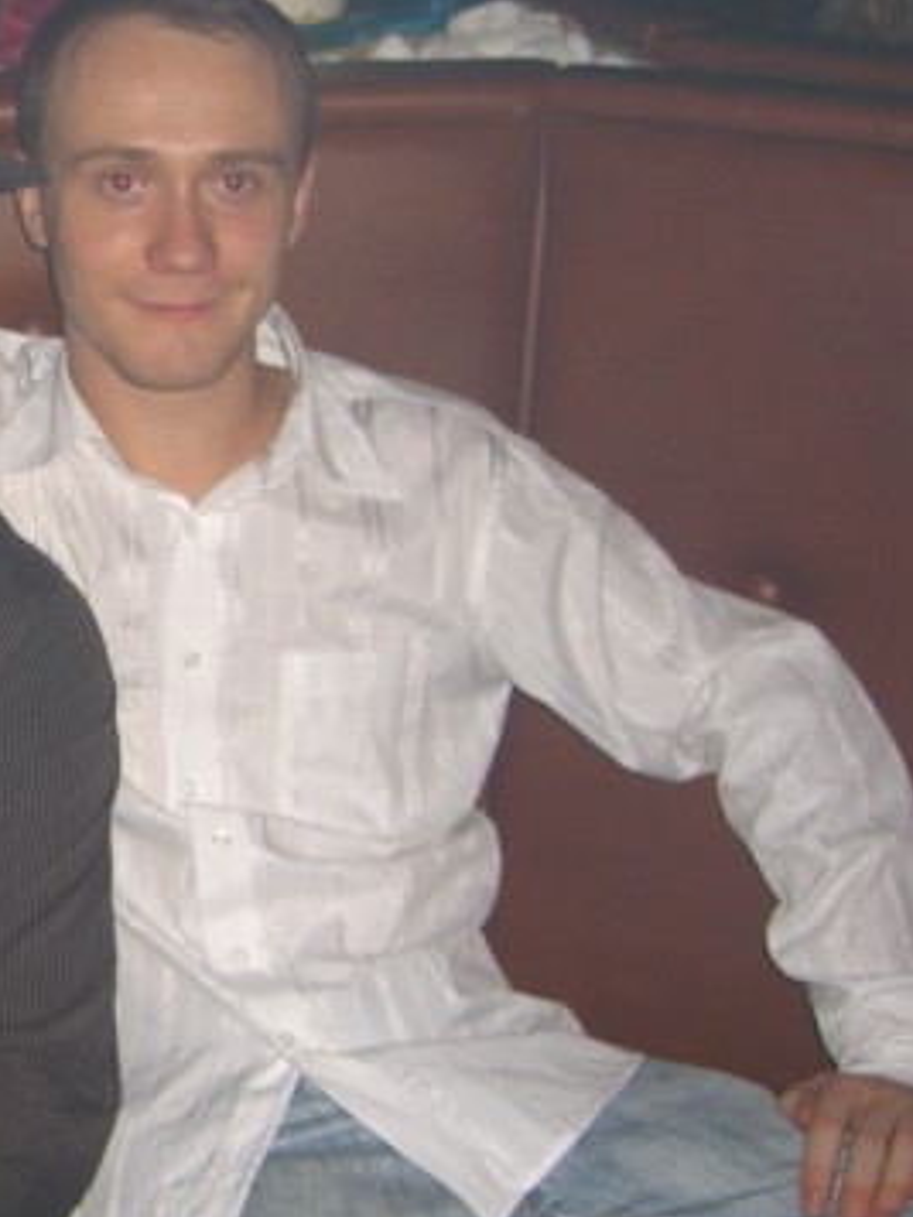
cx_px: -75
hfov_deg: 21.8
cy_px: 520
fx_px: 2251
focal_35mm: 64
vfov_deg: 30.2
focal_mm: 7.9
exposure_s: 1/60
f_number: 2.8
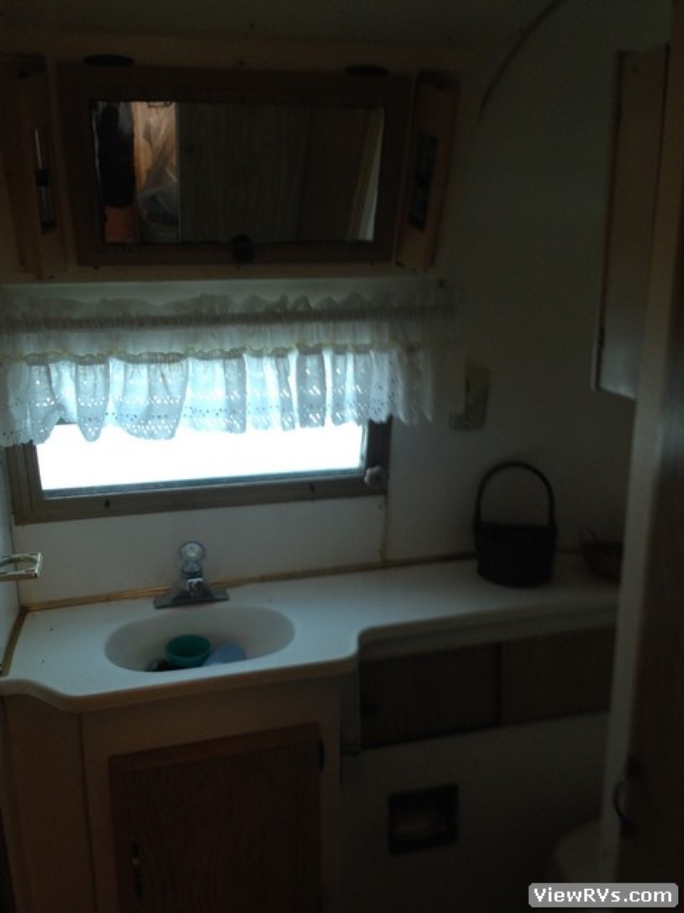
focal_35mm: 33
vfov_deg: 55.4
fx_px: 869
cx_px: 342
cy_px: 456
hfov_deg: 42.9
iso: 64
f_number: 2.4
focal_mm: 4.12
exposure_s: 1/20
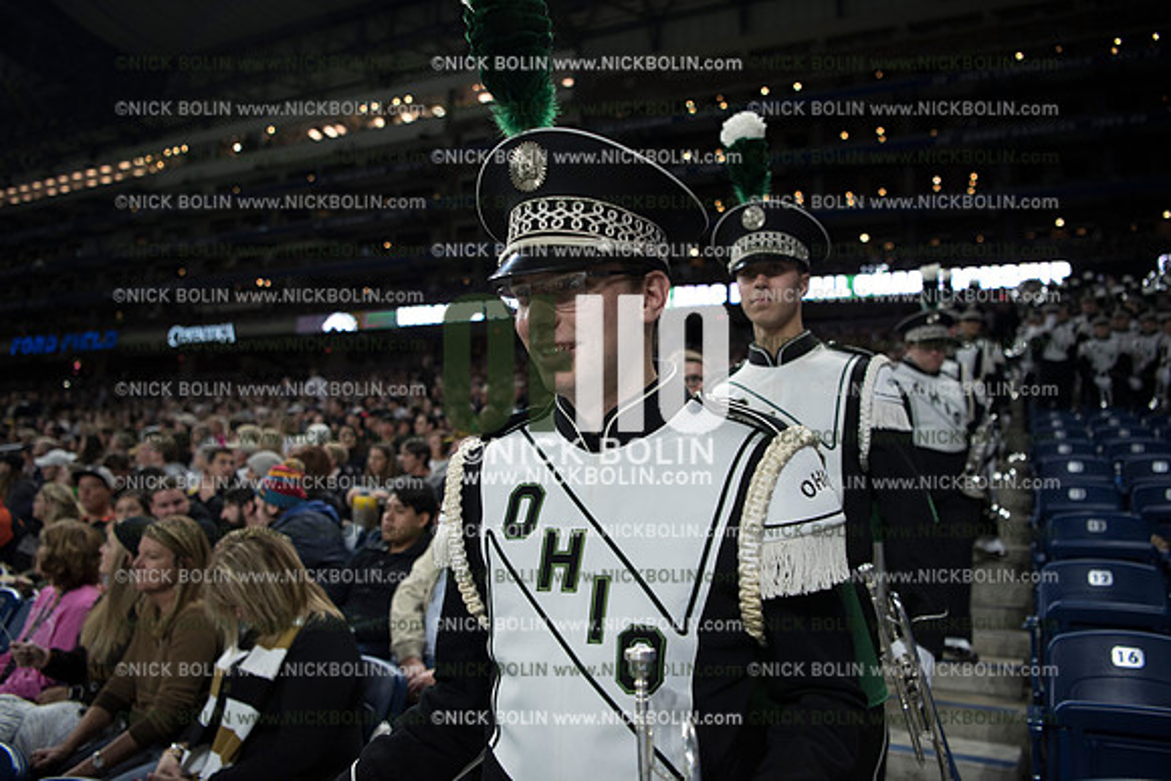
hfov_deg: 73.7
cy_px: 390
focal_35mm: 24
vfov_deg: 53.2
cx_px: 586
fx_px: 781
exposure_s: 1/640
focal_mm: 24
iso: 1250
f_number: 2.8
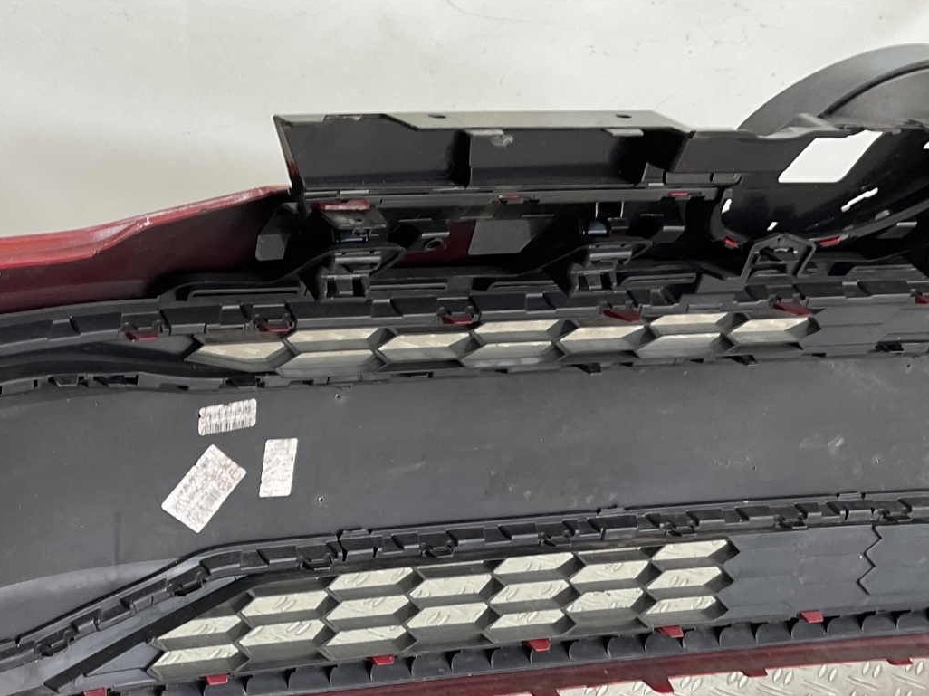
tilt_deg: -27.8
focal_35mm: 57
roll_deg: -7.9
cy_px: 599
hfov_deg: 32.3
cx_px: 118
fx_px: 1529
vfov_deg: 25.0
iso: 25
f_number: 1.8
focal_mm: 3
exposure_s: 1/100
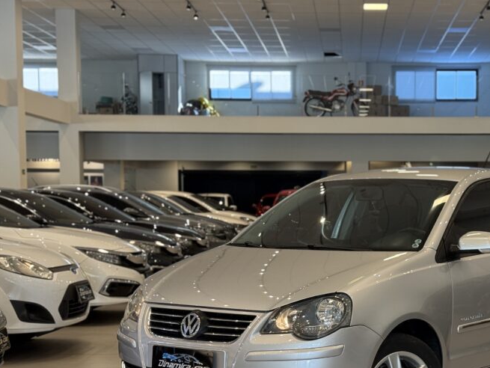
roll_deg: -0.4
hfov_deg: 25.7
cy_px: 275
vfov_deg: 19.5
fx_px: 1062
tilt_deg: -3.7
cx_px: 369
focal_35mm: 75
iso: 100
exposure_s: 1/60
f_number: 1.78
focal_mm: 6.76
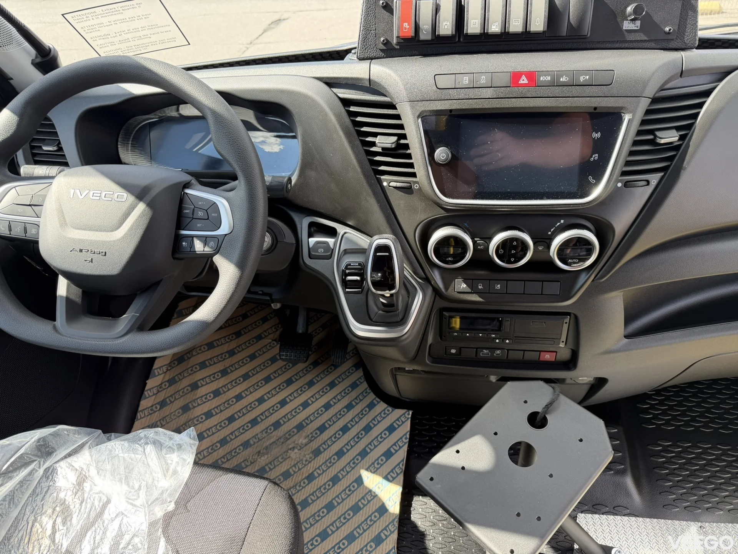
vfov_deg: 56.8
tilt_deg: -36.6
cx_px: 369
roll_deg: +4.3
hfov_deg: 71.6
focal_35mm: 24
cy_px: 277
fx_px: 512
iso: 80
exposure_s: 1/195
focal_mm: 6.76
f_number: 1.78
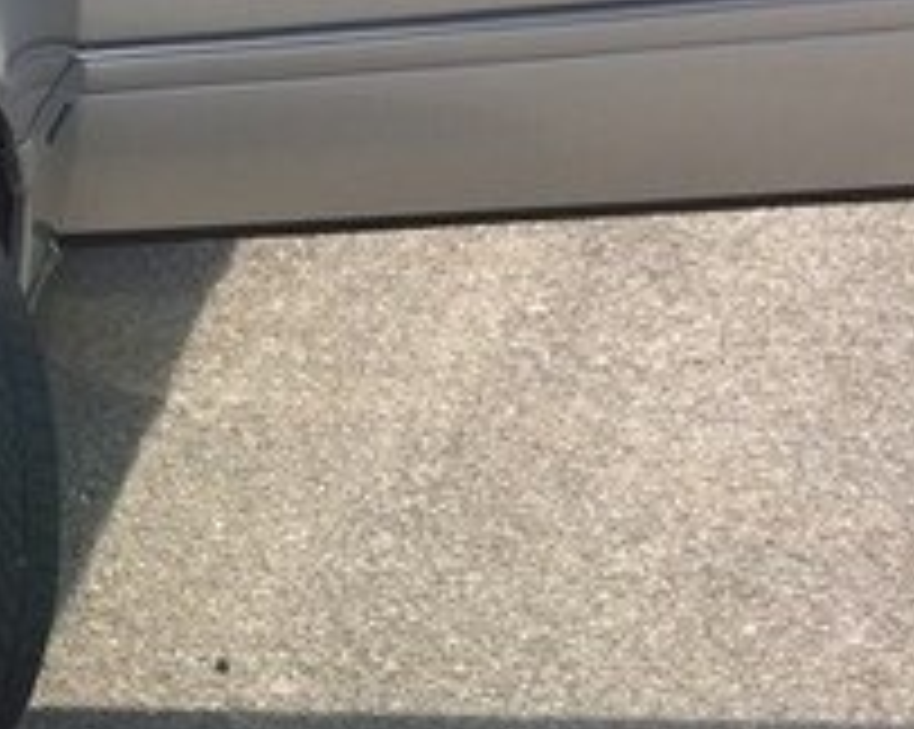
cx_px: -500
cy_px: 173
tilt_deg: -19.9
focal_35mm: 92
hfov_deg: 18.3
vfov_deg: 16.6
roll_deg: +3.8
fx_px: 2486
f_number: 2.2
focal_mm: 4.15
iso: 32
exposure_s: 1/1244
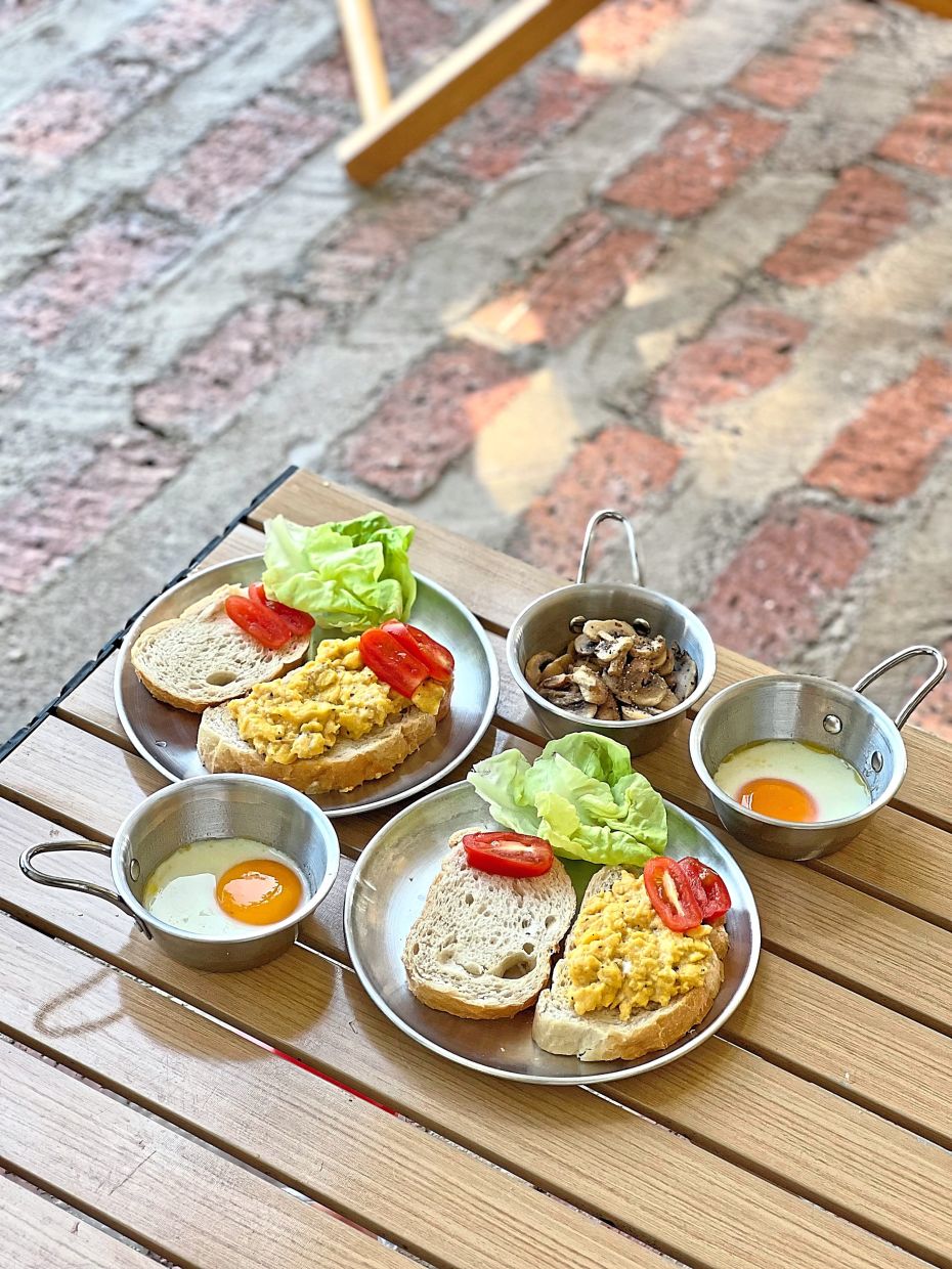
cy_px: 634
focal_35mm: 77
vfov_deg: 25.3
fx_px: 2824
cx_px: 476
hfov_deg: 19.1
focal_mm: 9
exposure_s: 1/121
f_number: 2.8
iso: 80
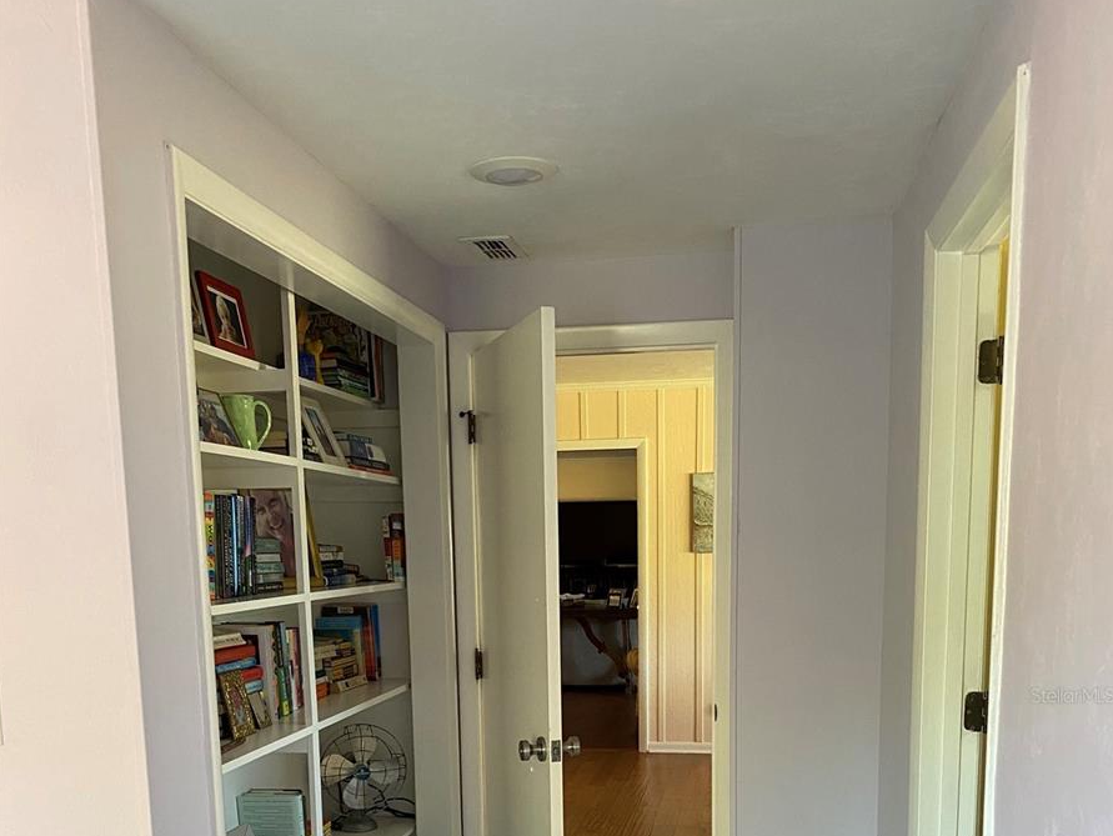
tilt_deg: -8.5
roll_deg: +1.6
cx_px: 557
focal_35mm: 35
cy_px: 695
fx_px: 1126
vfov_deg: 38.8
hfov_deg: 52.6
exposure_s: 1/60
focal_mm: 4.25
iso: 250
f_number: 1.8
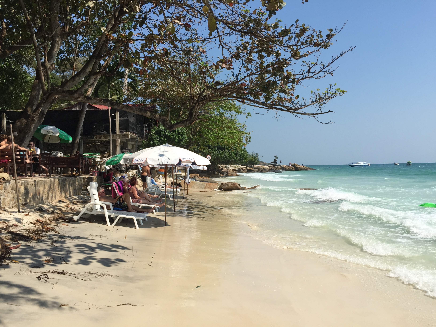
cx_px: 218
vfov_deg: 48.2
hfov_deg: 61.7
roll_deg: +0.0
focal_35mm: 29
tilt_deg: +0.5
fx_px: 365
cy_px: 164
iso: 32
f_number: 2.2
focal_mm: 4.15
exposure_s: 1/2639
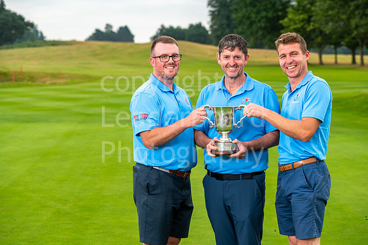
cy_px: 122
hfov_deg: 23.7
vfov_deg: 15.9
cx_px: 184
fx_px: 879
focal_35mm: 86
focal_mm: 86
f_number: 5.6
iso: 200
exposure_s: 1/160
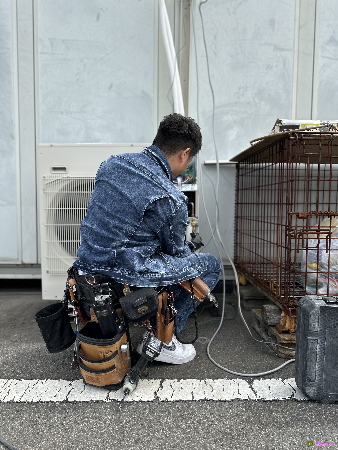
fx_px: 312
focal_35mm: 24
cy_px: 225
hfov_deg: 56.8
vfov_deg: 71.6
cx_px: 169
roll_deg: -0.5
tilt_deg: -2.5
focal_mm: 6.86
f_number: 1.78
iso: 80
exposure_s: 1/2252
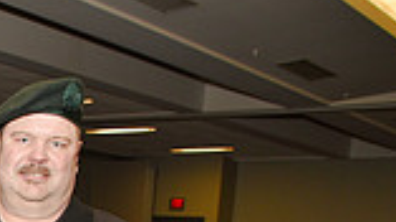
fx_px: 976
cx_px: -230
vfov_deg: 11.6
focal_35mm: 93
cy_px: 450
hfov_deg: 19.4
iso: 200
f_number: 5
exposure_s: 1/60
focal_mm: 24
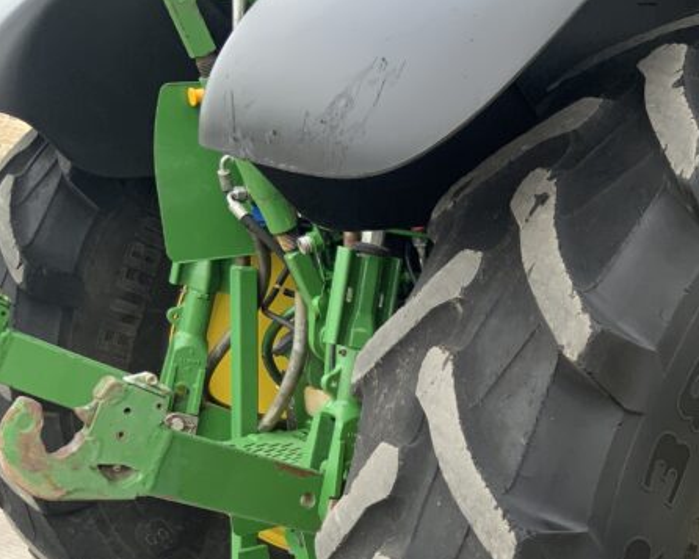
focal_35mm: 65
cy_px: 470
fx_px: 1345
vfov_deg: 23.1
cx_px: 749
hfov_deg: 27.0
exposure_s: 1/406
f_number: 1.8
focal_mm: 3
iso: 16
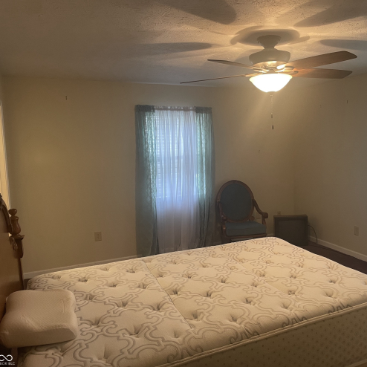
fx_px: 372
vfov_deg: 52.5
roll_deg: +1.6
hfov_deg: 51.7
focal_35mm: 31
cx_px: 239
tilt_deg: -5.4
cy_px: 184
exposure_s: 1/60
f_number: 1.6
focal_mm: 4.2
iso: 160
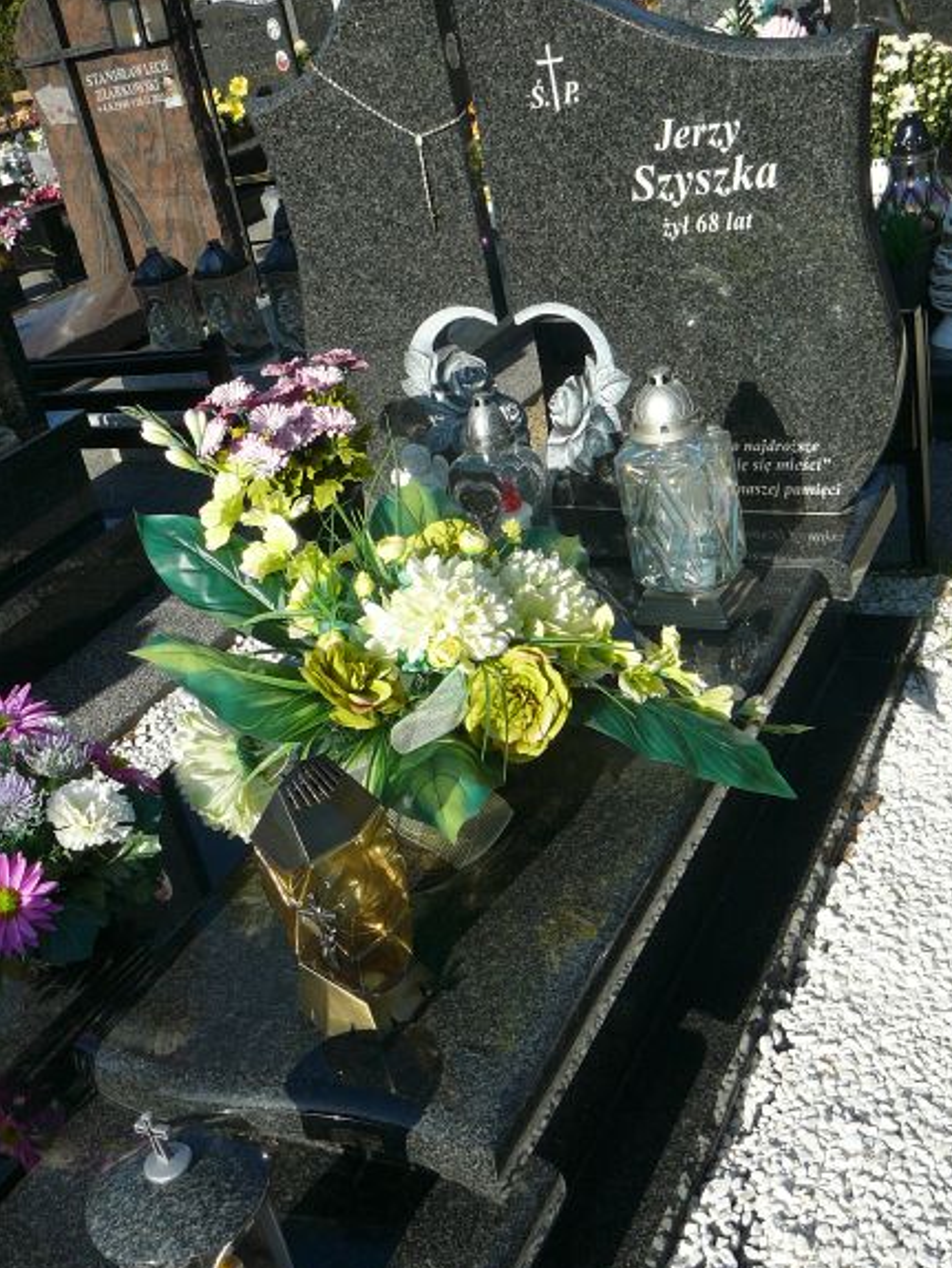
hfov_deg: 36.8
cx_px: 455
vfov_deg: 47.8
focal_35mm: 39
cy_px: 663
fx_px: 1429
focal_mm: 5.2
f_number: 5
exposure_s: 1/400
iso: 80
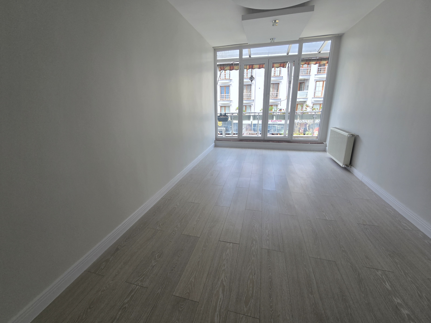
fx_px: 174
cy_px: 163
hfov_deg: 102.0
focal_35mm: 14
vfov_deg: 85.7
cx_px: 205
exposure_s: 1/153
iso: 50
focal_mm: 2.2
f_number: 2.2
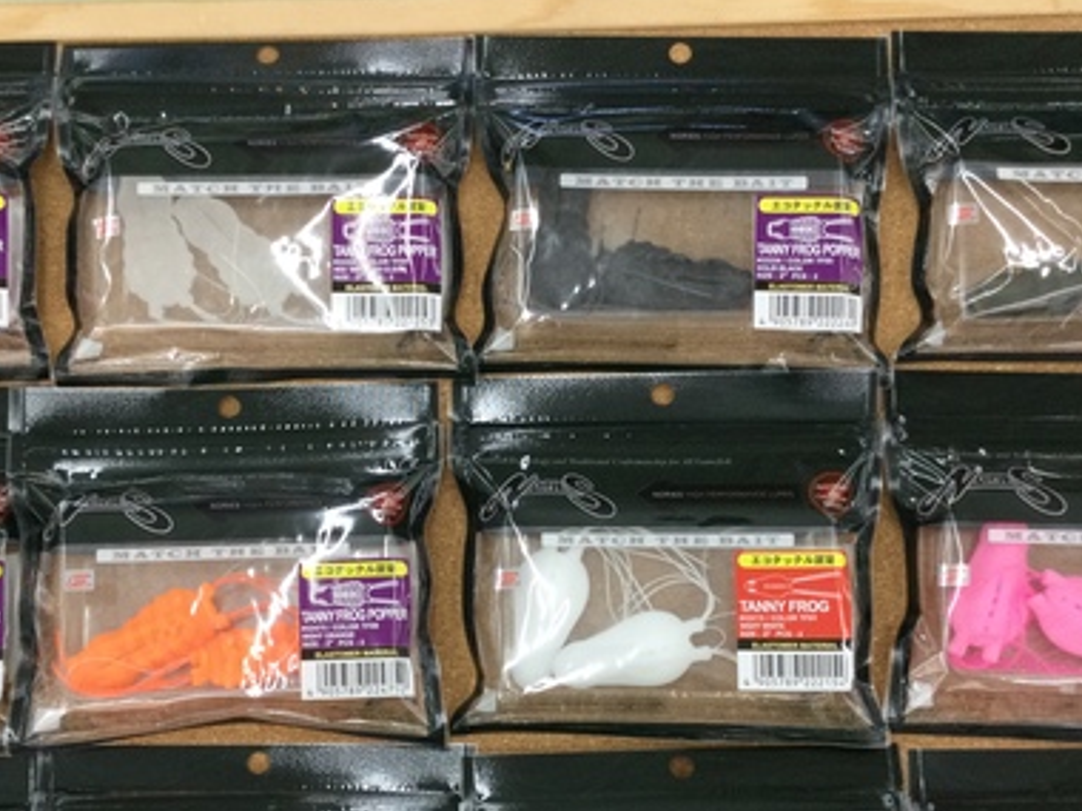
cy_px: 603
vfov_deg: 29.2
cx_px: 487
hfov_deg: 38.9
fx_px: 1532
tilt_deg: -82.6
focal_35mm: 49
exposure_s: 1/30
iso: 32
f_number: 2.4
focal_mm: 3.3
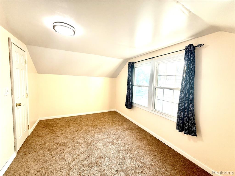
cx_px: 118
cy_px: 88
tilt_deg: -3.7
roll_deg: -2.2
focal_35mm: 14
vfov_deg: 85.7
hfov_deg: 102.1
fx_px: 95
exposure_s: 1/120
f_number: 2.2
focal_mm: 2.22
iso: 100
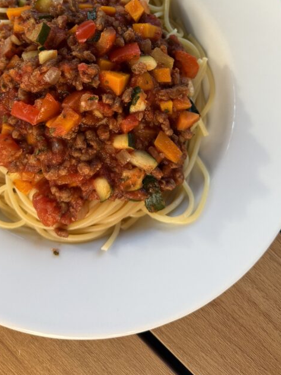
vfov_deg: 45.8
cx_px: 97
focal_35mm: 39
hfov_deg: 36.5
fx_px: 422
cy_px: 84
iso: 50
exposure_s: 1/142
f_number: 1.78
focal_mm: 6.76
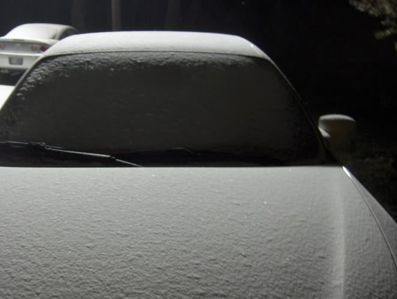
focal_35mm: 47
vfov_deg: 30.9
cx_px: 178
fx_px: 540
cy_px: 176
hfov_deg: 40.3
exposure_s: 1/1.3
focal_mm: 8
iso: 100
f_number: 2.8
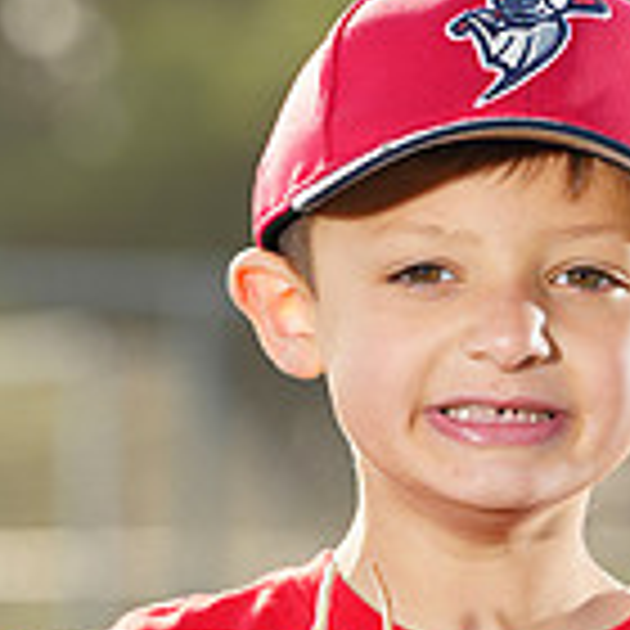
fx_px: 10687
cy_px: 814
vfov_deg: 3.4
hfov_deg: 3.4
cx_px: 466
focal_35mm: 519
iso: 100
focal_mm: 147
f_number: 5
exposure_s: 1/250
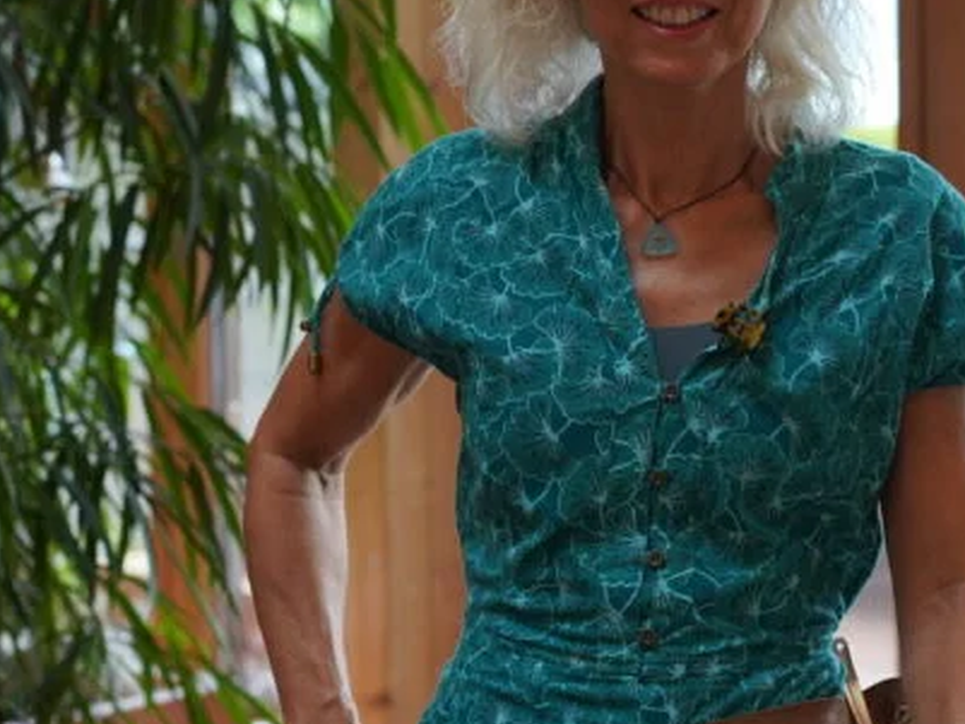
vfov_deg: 11.0
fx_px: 3765
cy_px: 235
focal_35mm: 135
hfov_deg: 14.3
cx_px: 994
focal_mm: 55
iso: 1600
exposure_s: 1/160
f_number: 4
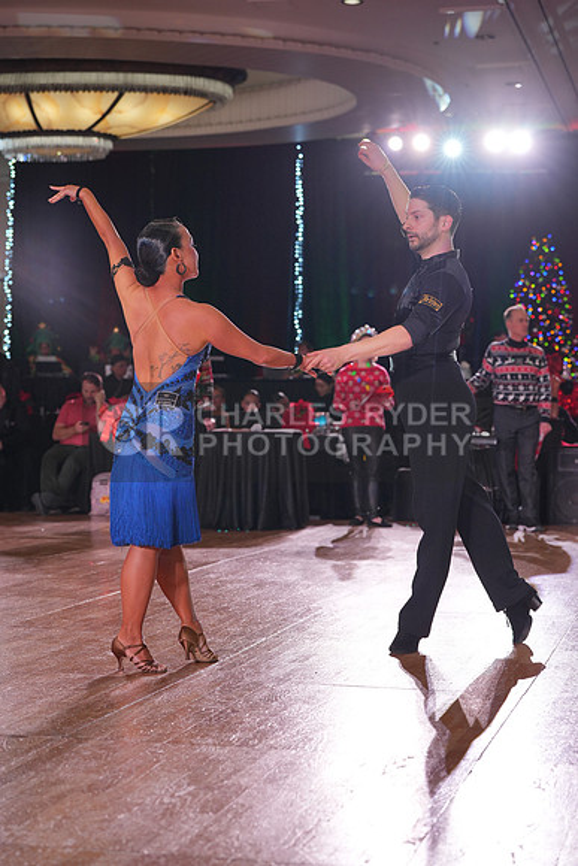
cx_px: 289
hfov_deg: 19.5
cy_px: 433
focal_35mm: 70
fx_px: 1685
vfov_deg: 28.8
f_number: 4
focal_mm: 70
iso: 1000
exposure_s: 1/400
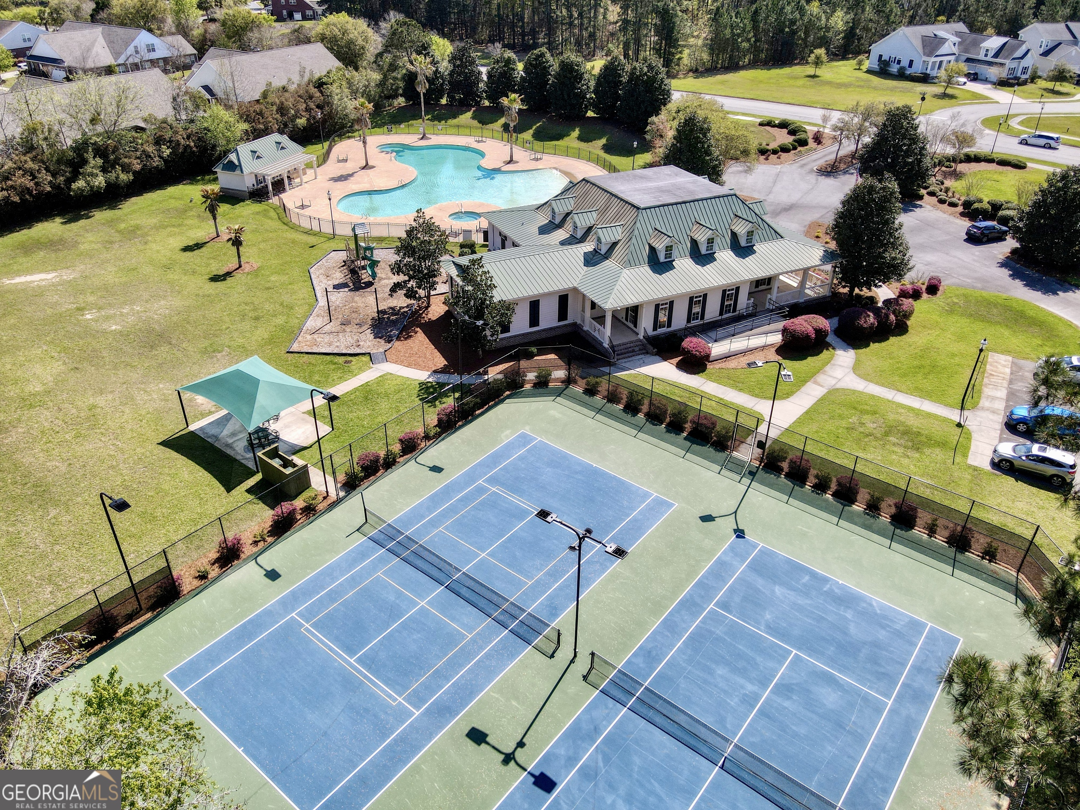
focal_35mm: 24
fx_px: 749
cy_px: 405
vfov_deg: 56.8
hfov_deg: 71.6
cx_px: 540
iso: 100
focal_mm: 4.5
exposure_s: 1/400
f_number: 2.8
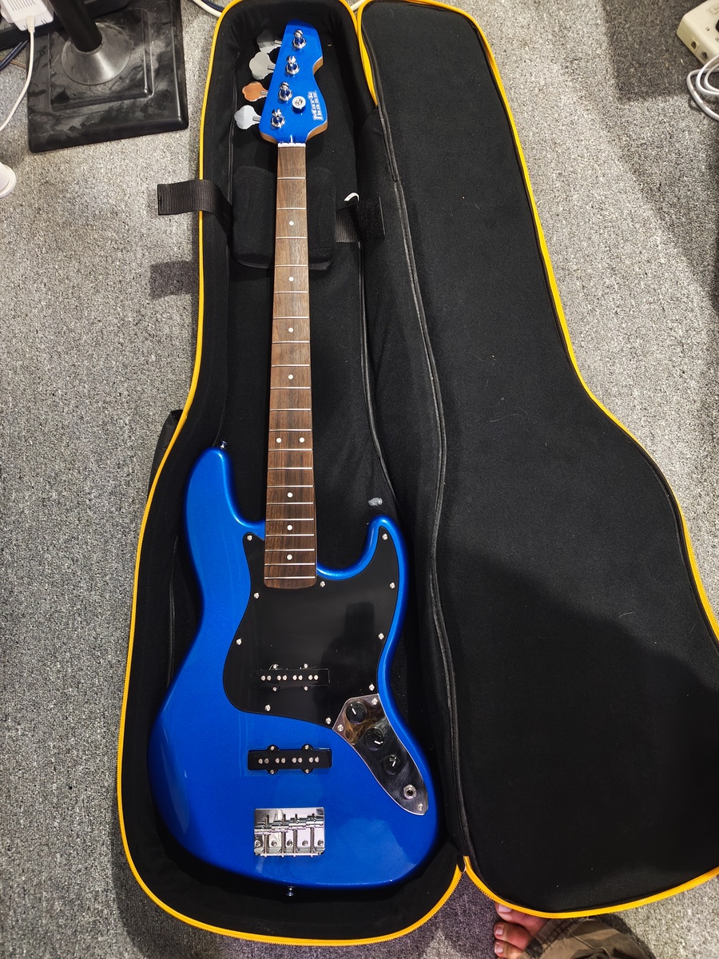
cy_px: 480
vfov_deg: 71.6
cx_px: 360
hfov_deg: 56.8
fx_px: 665
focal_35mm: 24
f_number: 1.88
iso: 5183
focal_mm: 5.56
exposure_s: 1/16.7
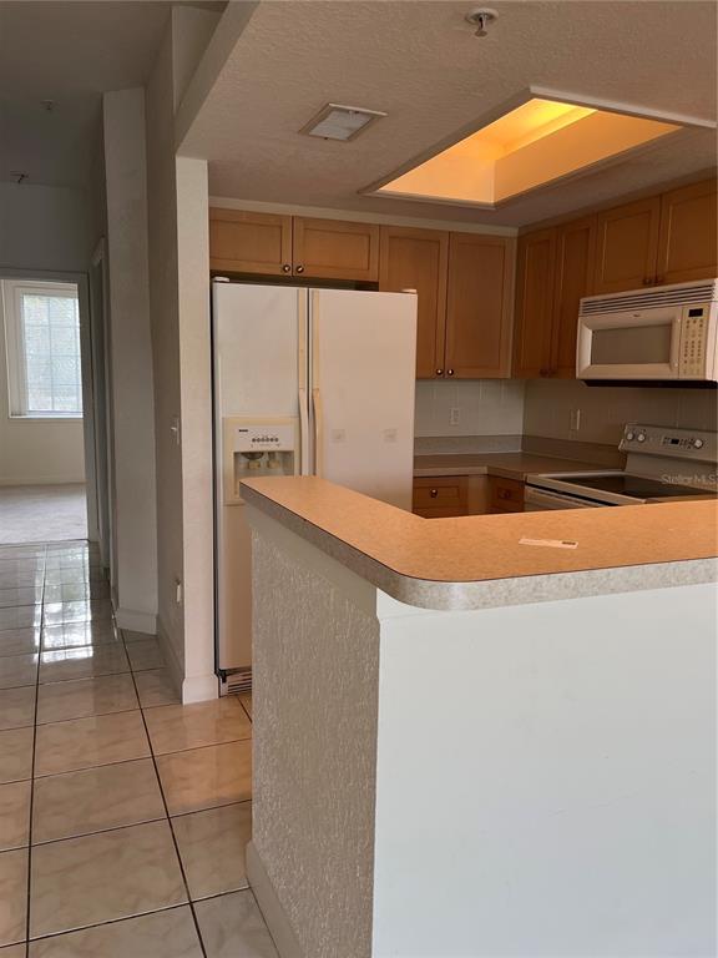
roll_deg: -1.5
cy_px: 479
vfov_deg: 67.3
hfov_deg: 53.1
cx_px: 359
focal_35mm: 26
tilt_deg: -6.9
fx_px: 719
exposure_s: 1/120
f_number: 1.6
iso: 125
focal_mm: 5.1
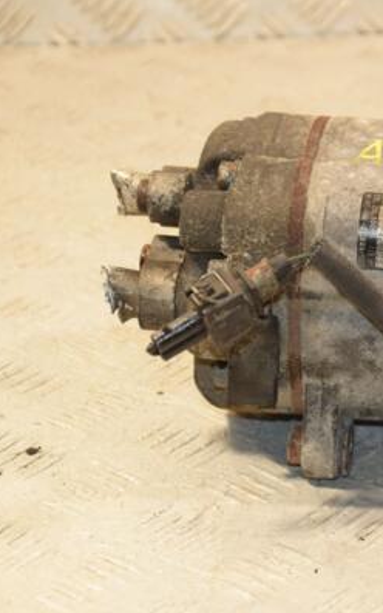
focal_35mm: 120
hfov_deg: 10.7
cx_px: 452
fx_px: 2005
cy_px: 306
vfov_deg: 17.4
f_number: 5
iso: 800
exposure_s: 1/125
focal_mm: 52
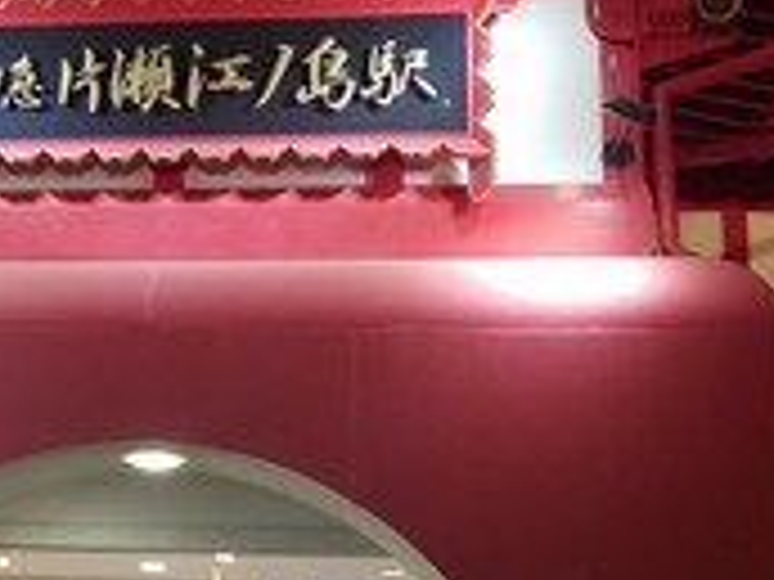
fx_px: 1520
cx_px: 180
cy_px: 315
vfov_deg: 21.6
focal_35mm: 68
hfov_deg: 28.1
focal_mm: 4.2
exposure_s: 1/25
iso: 160
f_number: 1.7
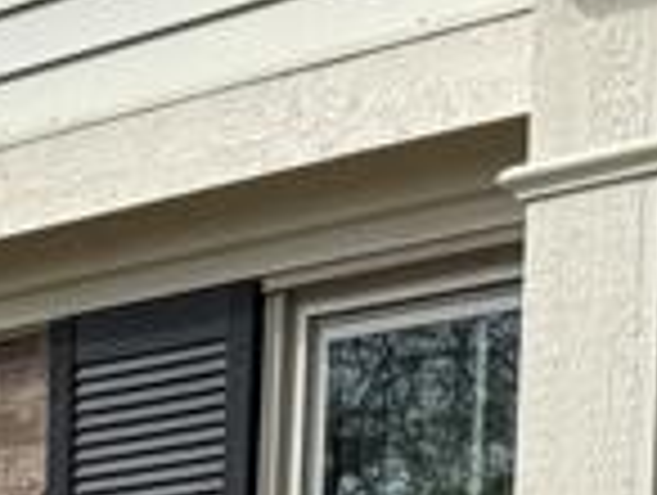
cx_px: -387
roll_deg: +0.0
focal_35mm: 168
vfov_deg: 7.9
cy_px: 1341
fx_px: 3194
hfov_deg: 11.2
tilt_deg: -8.3
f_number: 1.78
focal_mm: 6.76
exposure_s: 1/3802
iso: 80
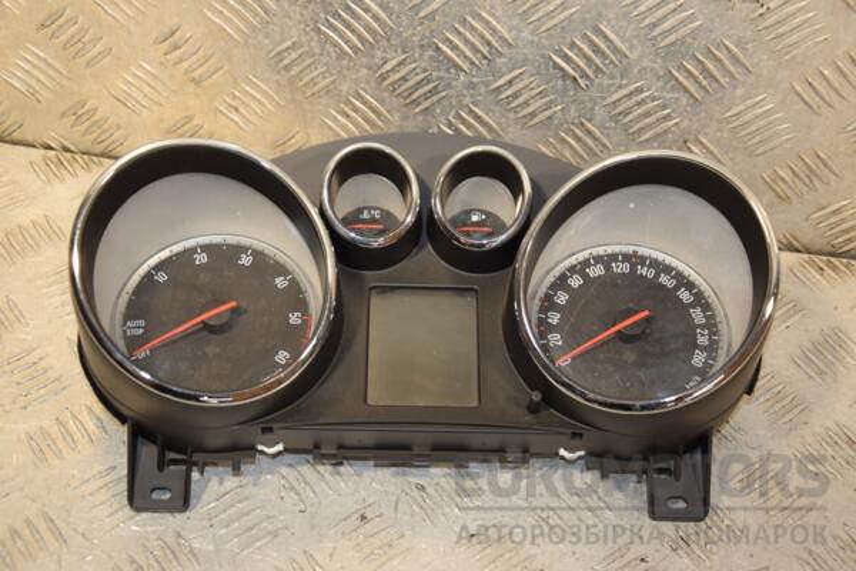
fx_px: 1355
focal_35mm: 57
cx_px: 428
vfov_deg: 23.8
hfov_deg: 35.1
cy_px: 286
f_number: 5
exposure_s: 1/200
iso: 800
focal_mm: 38
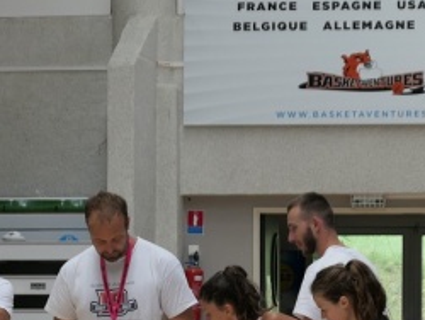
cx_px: 270
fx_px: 2556
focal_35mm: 208
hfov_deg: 9.5
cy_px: 368
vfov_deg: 7.1
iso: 125
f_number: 2.8
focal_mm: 21.9
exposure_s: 1/200
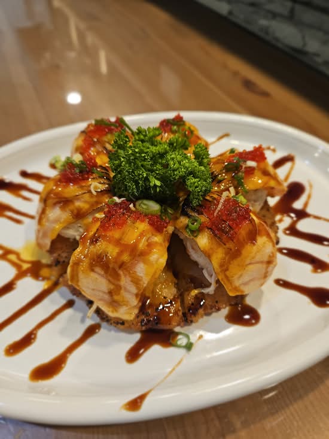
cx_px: 164
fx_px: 291
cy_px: 220
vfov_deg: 73.9
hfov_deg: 58.9
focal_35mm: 23
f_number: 1.8
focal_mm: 5.4
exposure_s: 1/60
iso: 160
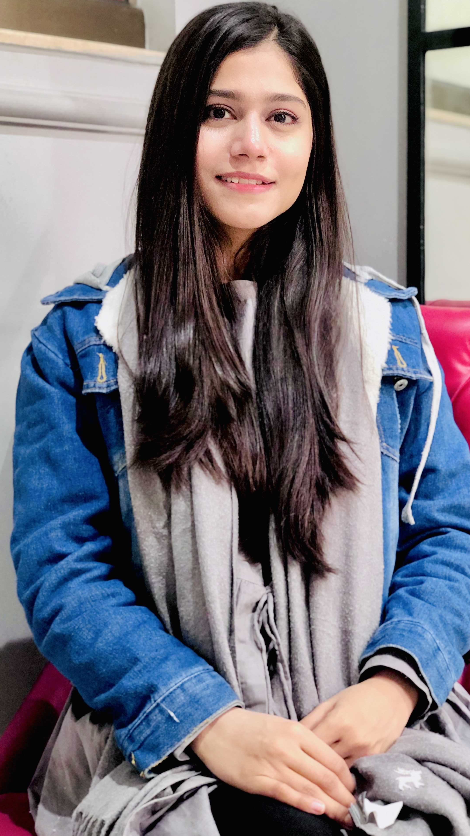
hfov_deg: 20.0
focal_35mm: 60
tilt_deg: -7.2
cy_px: 424
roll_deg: +1.4
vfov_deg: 34.9
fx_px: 1330
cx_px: 271
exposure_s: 1/17
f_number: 2.4
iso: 160
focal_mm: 6
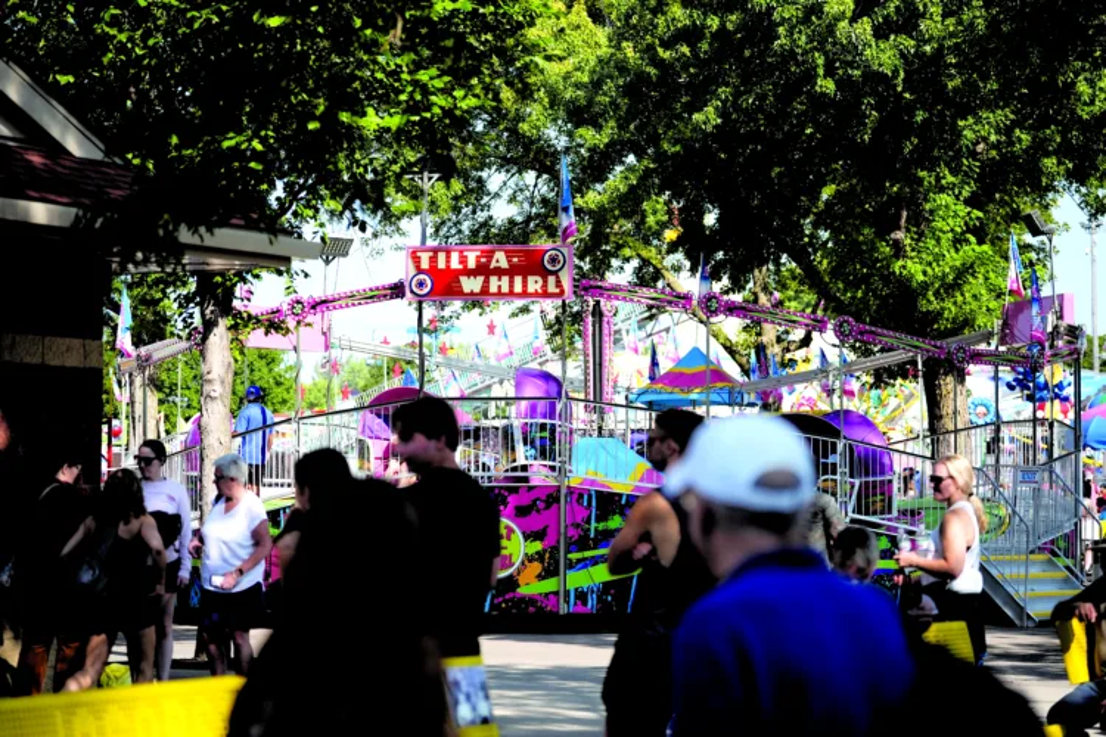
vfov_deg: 15.2
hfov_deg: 22.6
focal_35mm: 90
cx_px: 553
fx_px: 2765
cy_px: 368
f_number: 2.8
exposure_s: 1/6400
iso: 400
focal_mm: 90
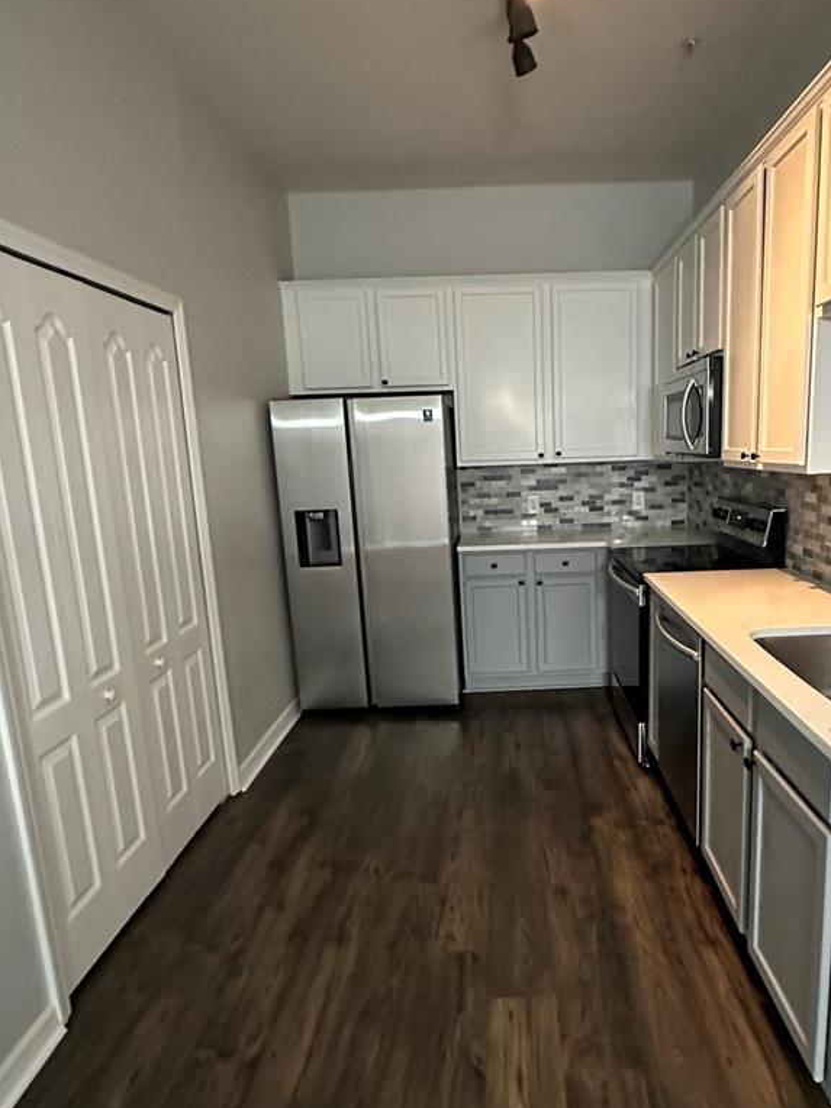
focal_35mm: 22
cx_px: 512
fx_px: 704
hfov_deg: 60.4
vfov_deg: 76.3
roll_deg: +0.8
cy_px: 582
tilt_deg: -10.7
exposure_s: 1/60
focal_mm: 2.22
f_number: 2.2
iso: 1250
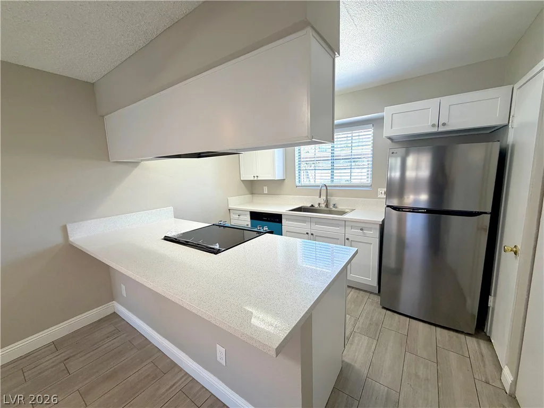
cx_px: 272
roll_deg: +2.8
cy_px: 204
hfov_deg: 102.1
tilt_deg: -8.6
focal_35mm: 14
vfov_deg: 85.7
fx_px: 220
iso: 200
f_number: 2.2
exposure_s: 1/120
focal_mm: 2.22
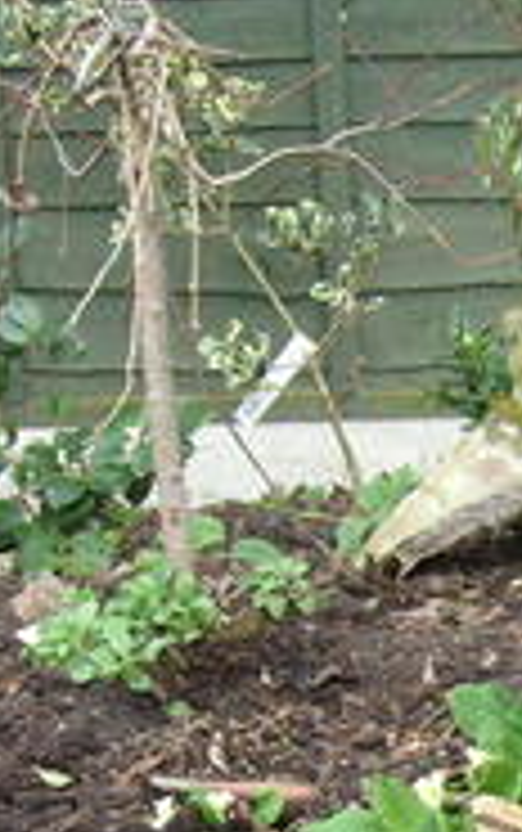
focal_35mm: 88
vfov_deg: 23.1
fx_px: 1998
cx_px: 652
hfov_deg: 14.3
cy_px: 702
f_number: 2.8
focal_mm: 5.8
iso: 80
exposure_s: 1/180
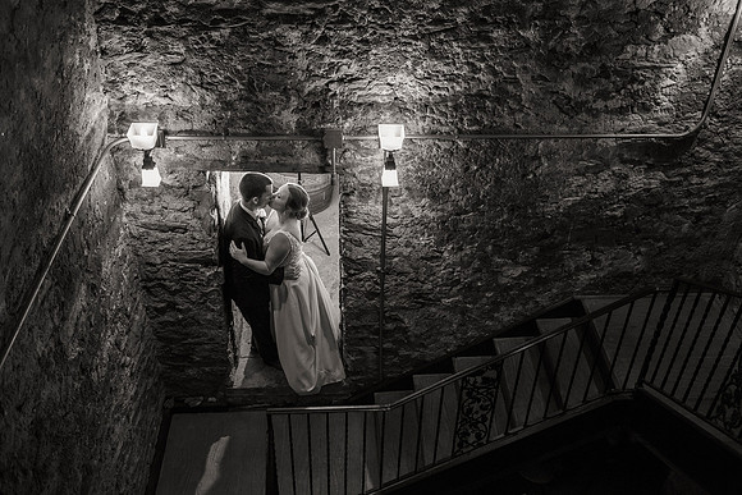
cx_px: 384
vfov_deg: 37.7
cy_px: 239
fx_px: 725
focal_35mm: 35
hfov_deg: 54.2
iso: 1250
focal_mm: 34
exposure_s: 1/125
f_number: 3.5
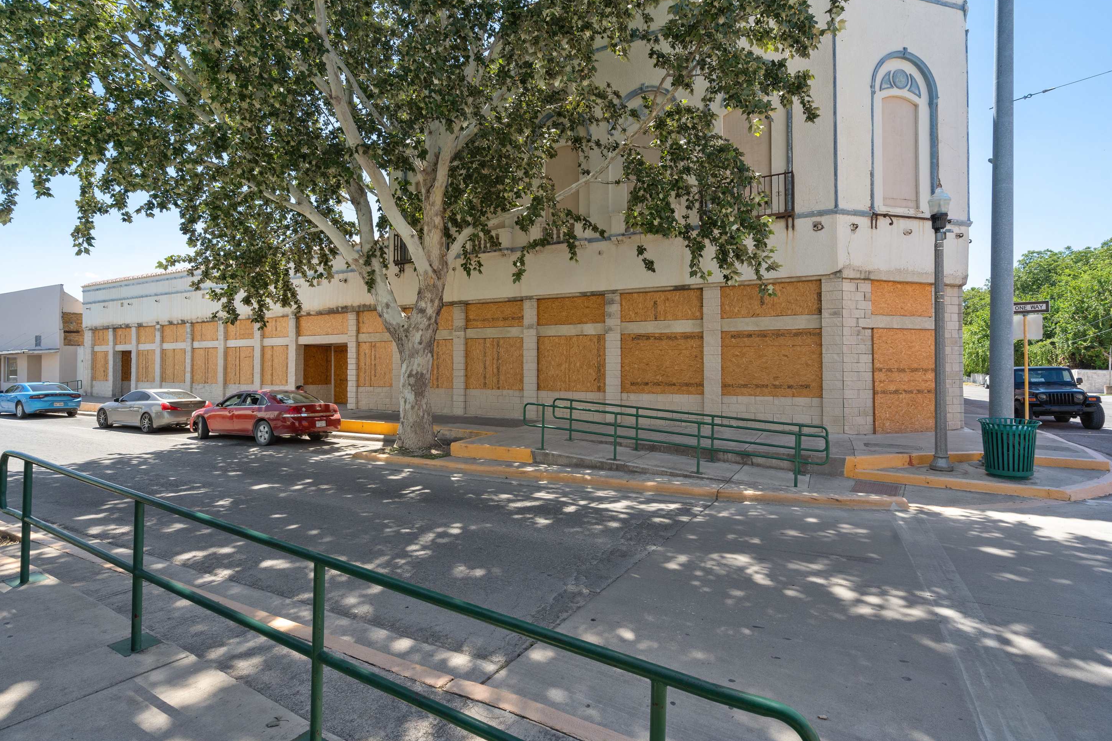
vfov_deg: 70.4
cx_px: 535
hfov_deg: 93.2
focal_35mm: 17
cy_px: 376
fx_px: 525
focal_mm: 16
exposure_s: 1/320
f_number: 9
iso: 250
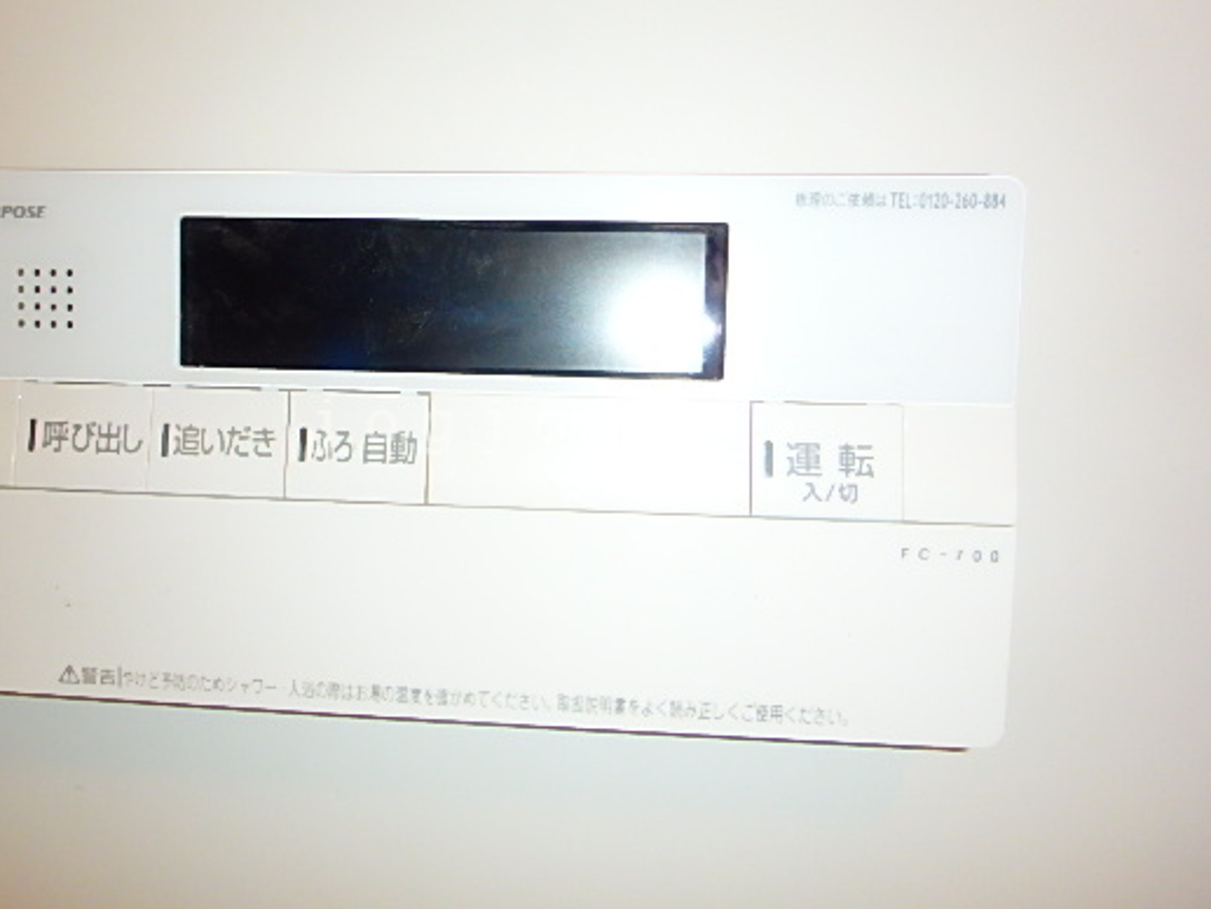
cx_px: 473
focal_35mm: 26
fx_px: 910
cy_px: 426
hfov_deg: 66.5
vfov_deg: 53.0
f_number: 3.5
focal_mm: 3.7
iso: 250
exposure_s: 1/30
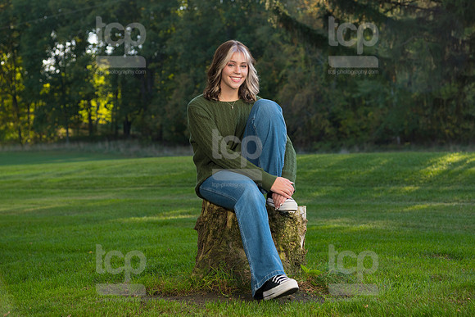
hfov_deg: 25.6
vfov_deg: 17.2
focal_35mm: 79
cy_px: 138
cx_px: 239
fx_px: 1046
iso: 160
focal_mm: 66
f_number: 4.5
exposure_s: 1/250
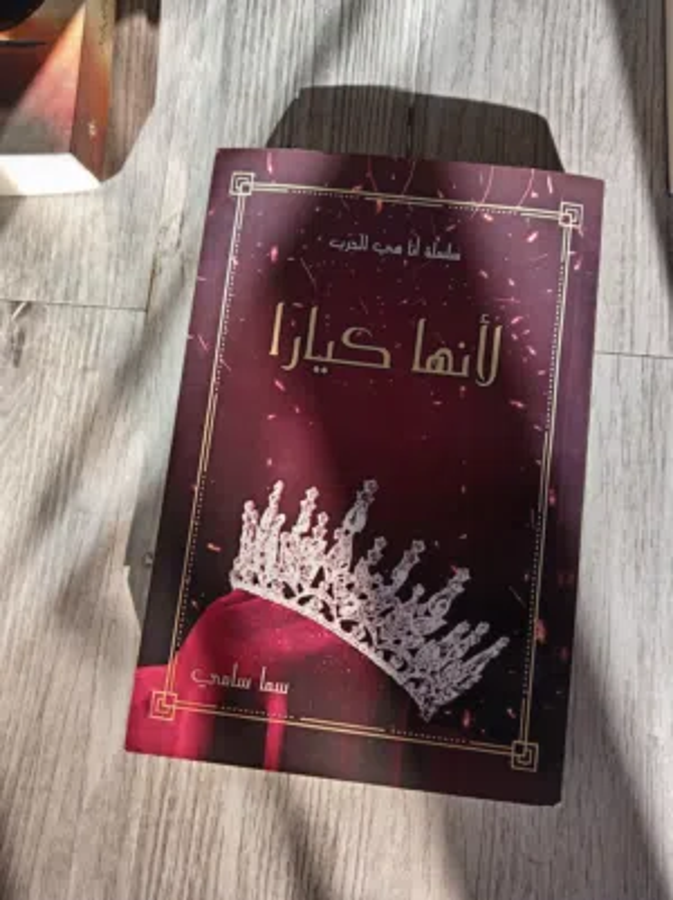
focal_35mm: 27
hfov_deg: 51.3
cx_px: 336
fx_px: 701
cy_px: 450
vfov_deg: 65.4
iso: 120
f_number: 1.8
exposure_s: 1/100
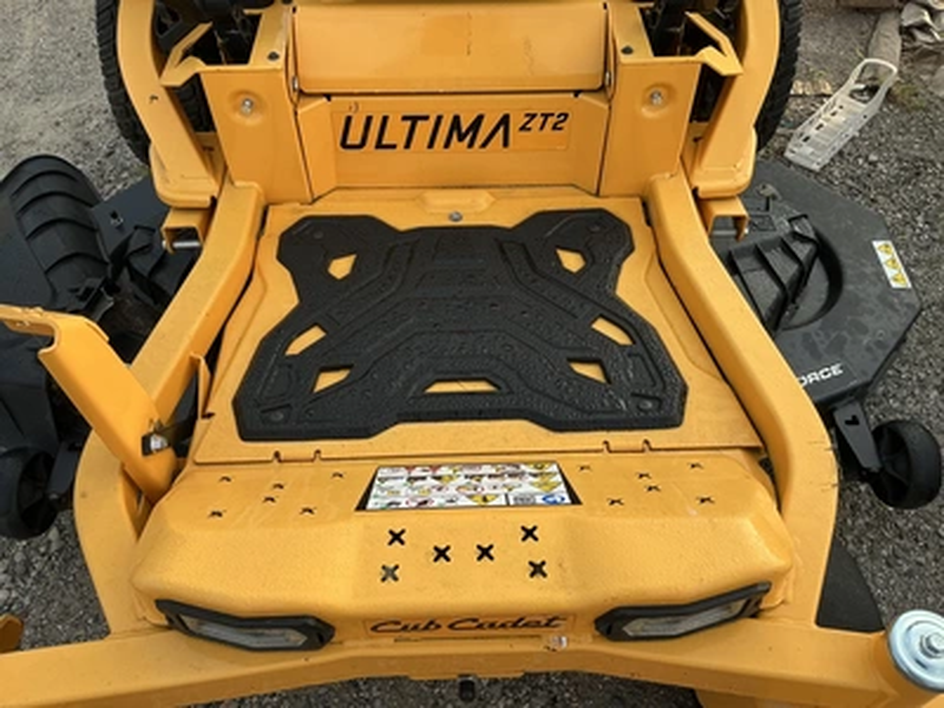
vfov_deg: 49.7
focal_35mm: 28
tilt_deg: -52.0
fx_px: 764
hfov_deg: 63.4
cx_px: 472
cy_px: 354
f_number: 1.8
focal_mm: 3
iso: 25
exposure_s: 1/324
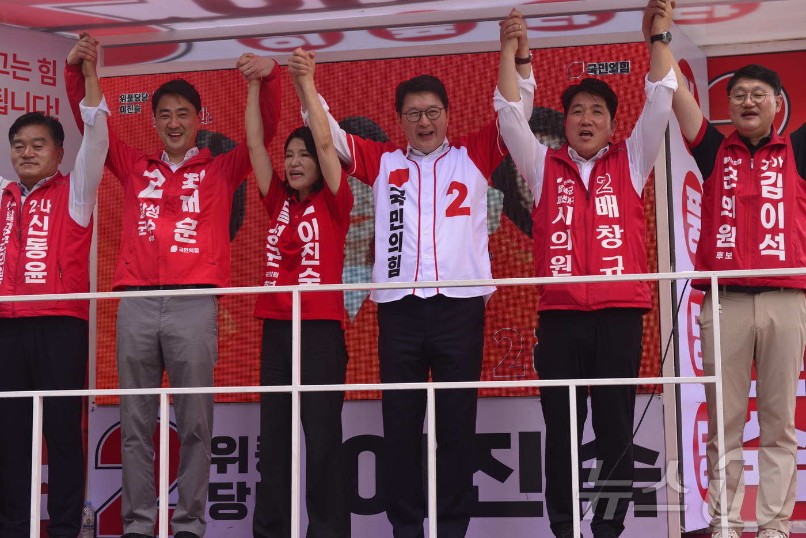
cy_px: 269
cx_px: 403
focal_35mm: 62
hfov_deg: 32.4
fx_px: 1388
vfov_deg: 21.9
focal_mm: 62
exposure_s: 1/160
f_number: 7.1
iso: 200
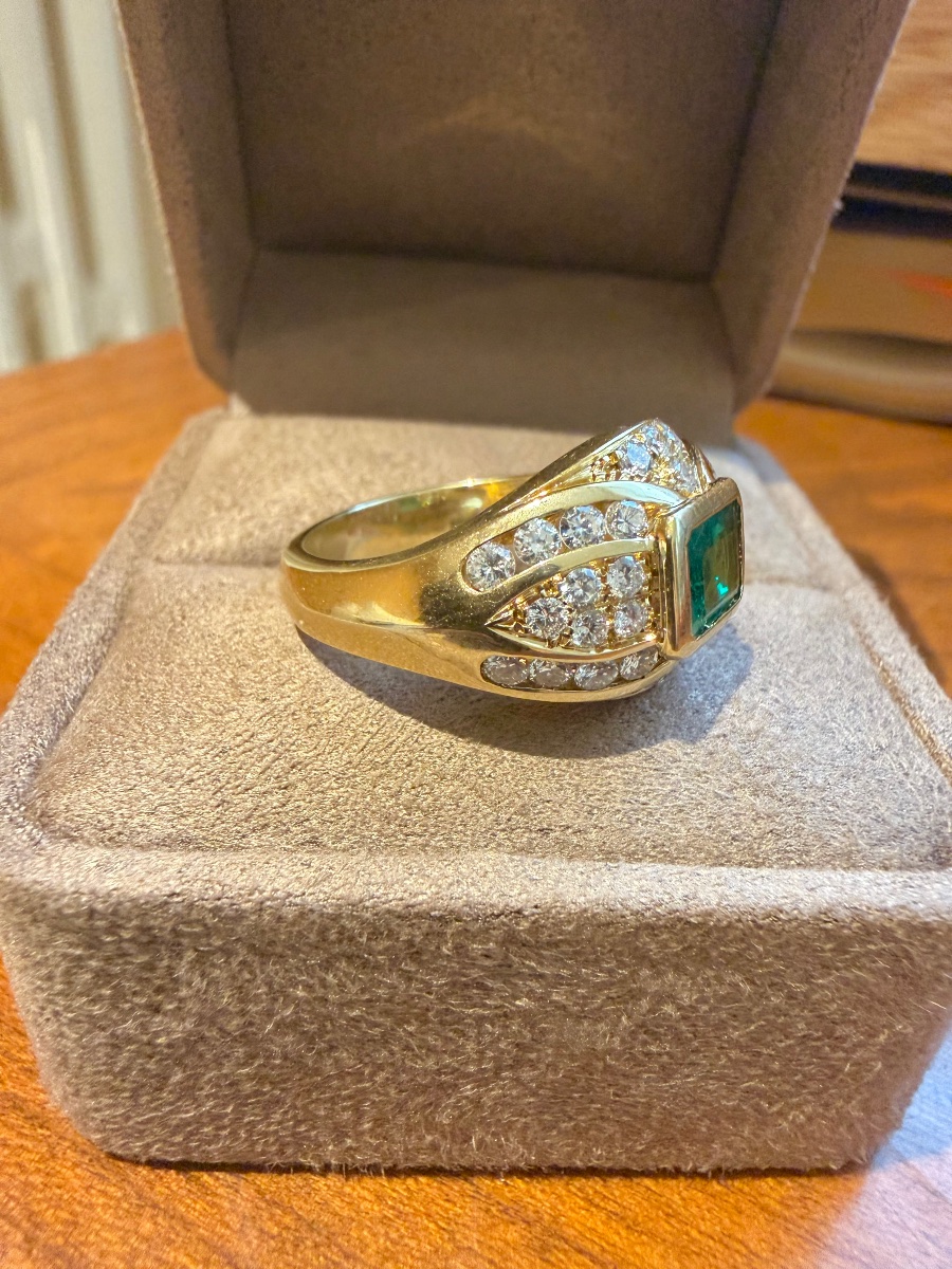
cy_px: 634
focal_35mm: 24
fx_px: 880
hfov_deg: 56.8
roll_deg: -4.2
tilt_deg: -34.6
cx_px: 476
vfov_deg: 71.6
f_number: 2.2
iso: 500
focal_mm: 2.22
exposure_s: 1/50
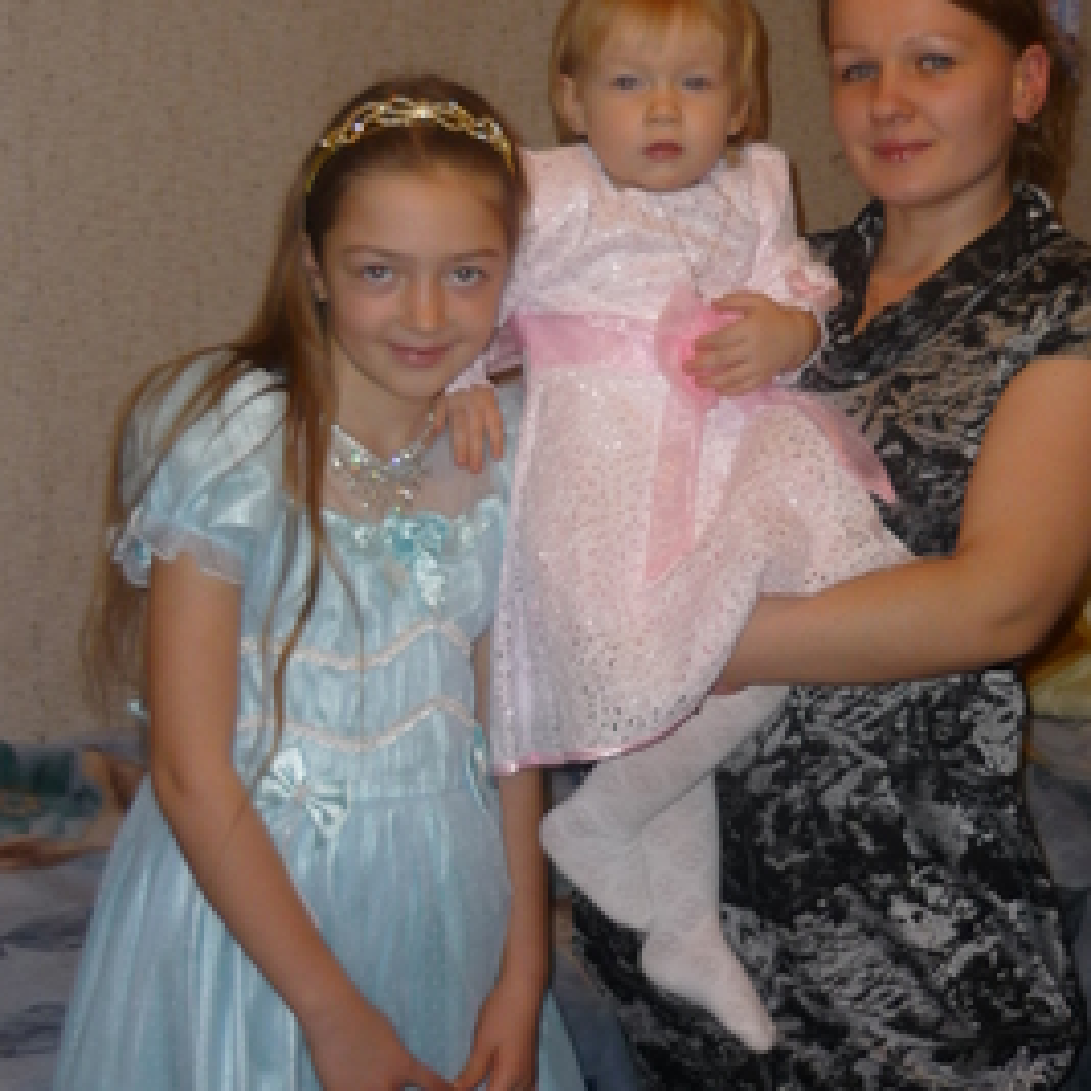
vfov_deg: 28.6
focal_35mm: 60
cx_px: 652
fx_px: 2139
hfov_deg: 28.5
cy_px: 445
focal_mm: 5.5
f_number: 2.8
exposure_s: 1/30
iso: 100
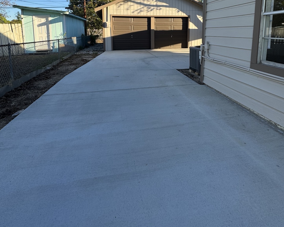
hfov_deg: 83.3
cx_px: 141
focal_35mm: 19
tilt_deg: -6.7
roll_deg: +0.9
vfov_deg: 64.9
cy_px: 47
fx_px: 160
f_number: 2.2
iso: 40
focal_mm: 2.22
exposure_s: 1/548
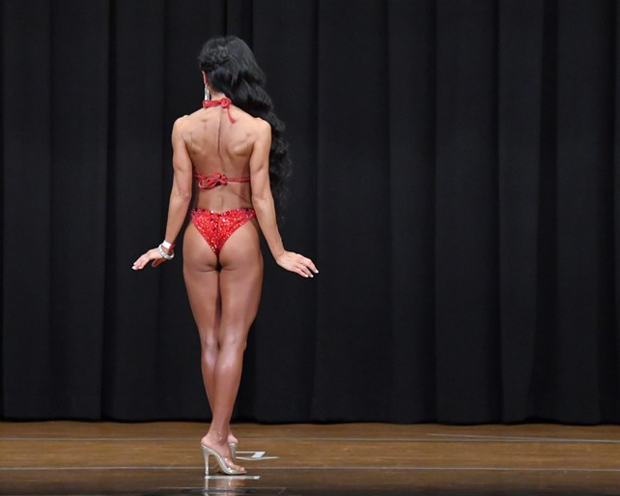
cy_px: 248
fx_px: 5301
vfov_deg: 5.4
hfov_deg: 6.7
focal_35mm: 289
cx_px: 283
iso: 8000
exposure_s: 1/400
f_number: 5.6
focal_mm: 170
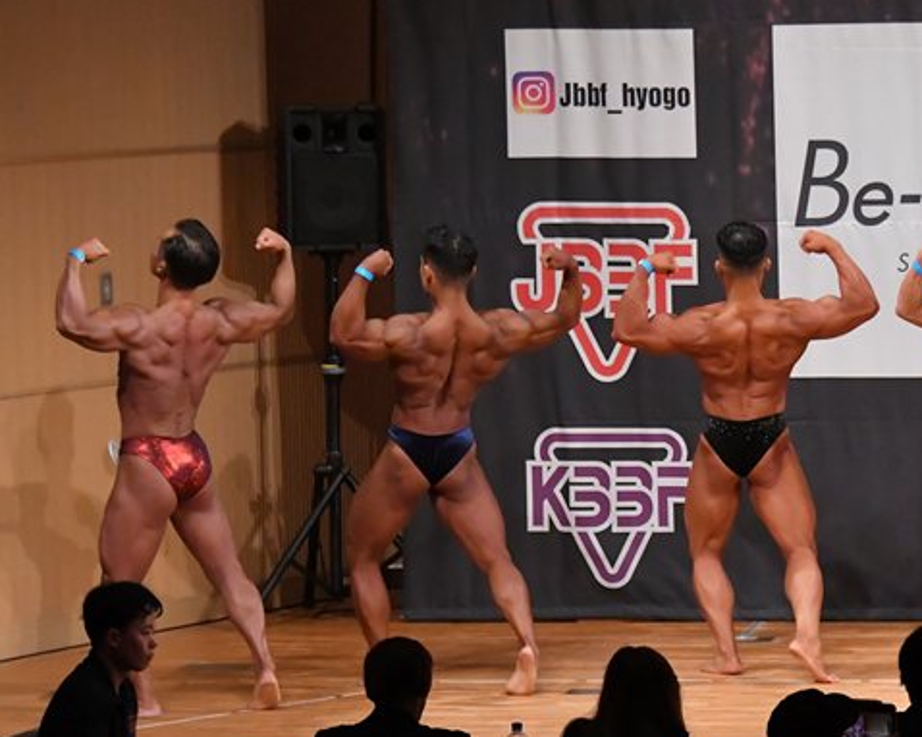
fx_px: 6519
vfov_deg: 6.5
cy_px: 396
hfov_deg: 8.1
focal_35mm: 239
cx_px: 670
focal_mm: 105
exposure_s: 1/400
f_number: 5.6
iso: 7200
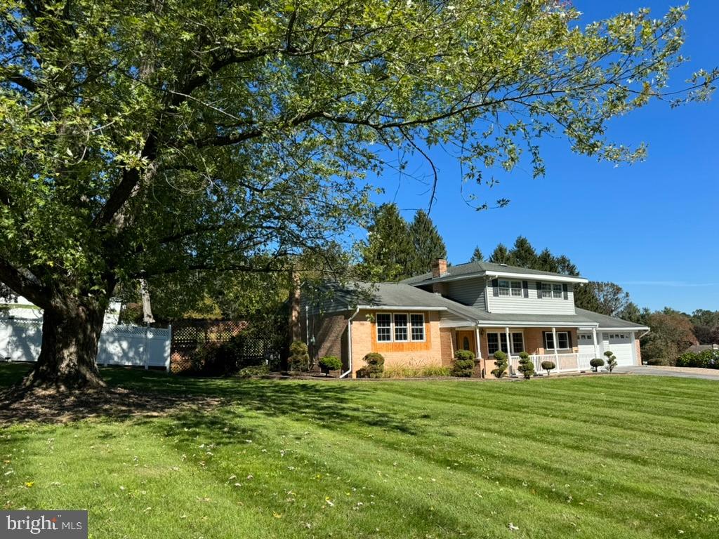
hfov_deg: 71.6
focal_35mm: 24
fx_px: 498
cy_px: 270
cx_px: 360
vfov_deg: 56.8
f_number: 1.78
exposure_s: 1/3247
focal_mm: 6.86
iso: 80
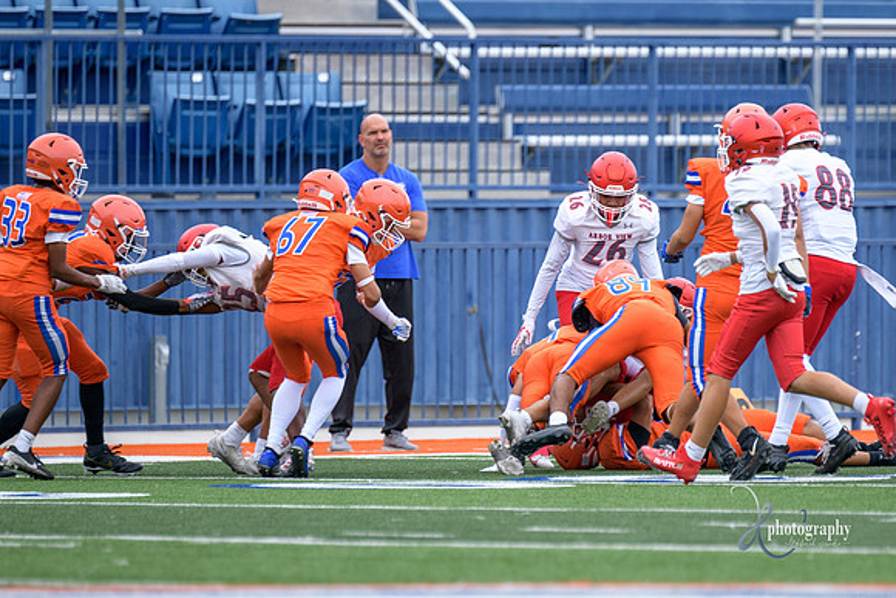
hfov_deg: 4.0
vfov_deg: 2.6
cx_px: 516
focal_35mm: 521
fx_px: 12975
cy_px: 302
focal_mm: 300
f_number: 2.8
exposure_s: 1/1000
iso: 220
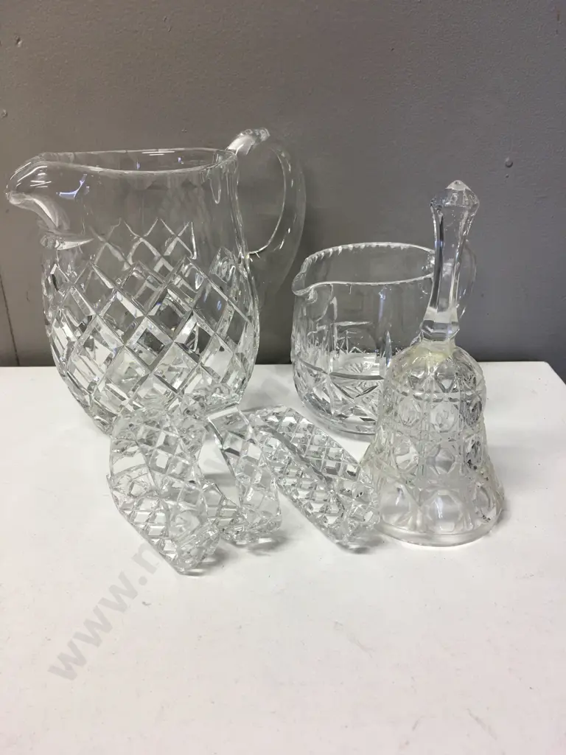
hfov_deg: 48.2
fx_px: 632
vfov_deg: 61.7
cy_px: 378
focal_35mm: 29
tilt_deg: -23.8
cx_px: 283
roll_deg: -0.5
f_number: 2.2
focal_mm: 4.15
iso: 40
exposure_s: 1/33
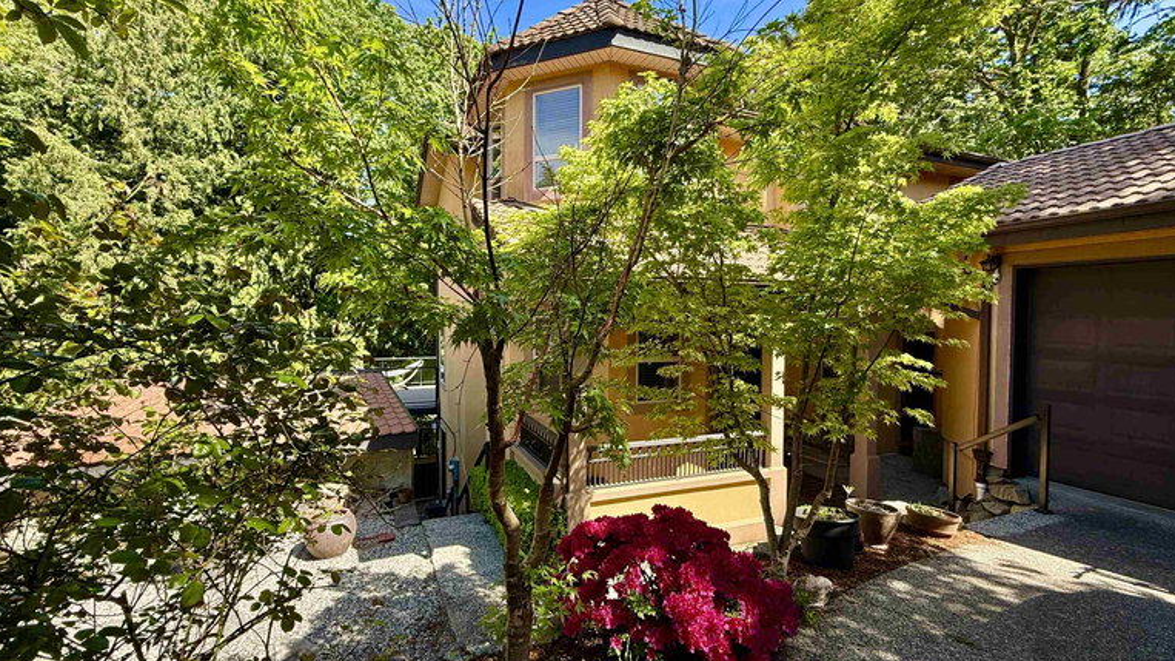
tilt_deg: -0.9
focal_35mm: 16
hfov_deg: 99.3
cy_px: 327
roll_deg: +0.6
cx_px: 568
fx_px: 498
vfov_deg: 67.1
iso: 64
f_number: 2.2
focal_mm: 2.22
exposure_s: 1/383
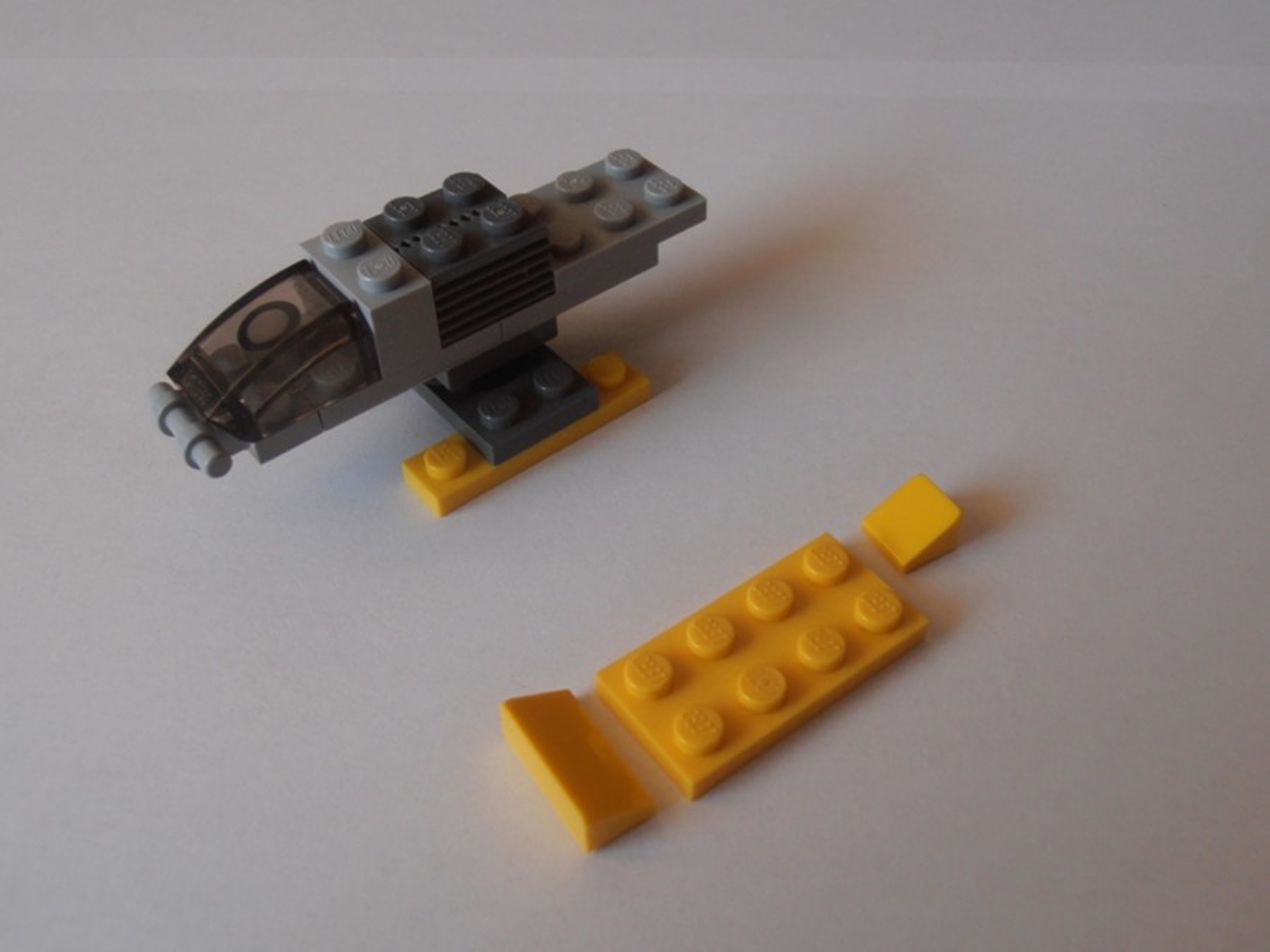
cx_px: 635
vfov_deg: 38.7
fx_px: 1357
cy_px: 476
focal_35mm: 37
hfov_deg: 50.1
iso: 125
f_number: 3.9
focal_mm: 6.61
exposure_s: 1/20
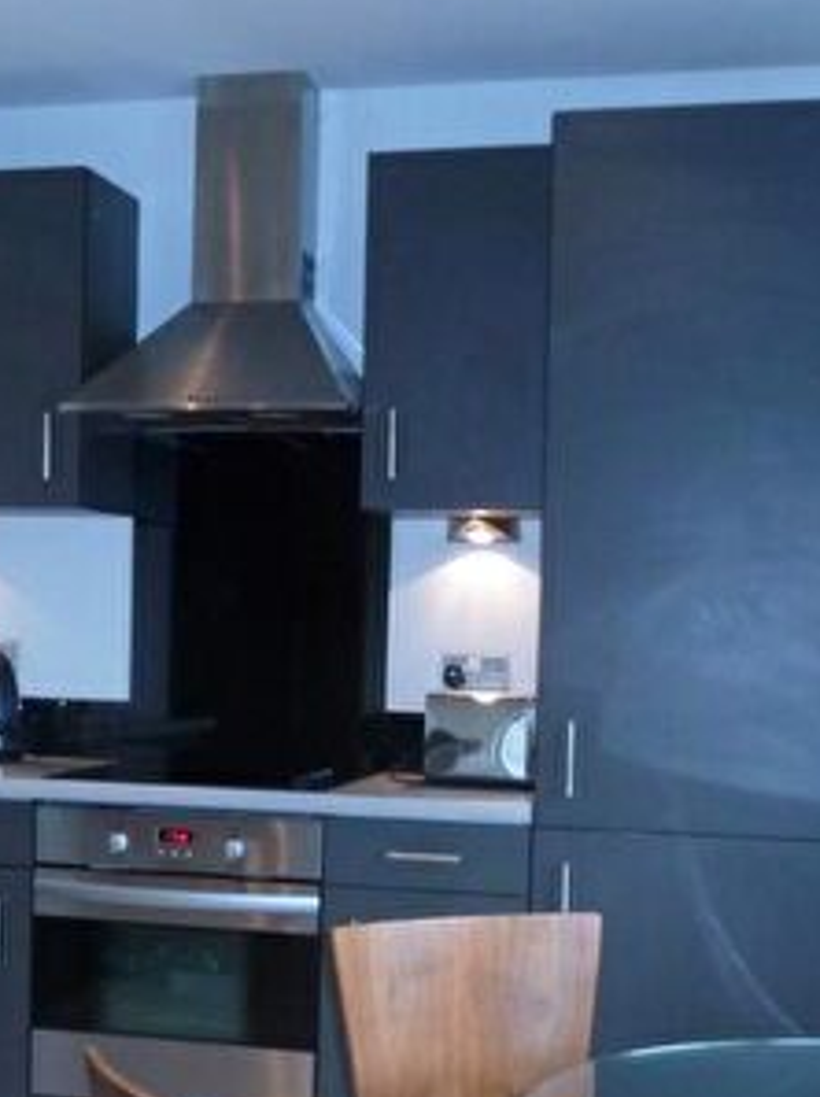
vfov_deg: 32.4
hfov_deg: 24.6
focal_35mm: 59
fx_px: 1868
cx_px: 240
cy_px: 763
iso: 200
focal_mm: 4.1
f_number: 3.3
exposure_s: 1/30
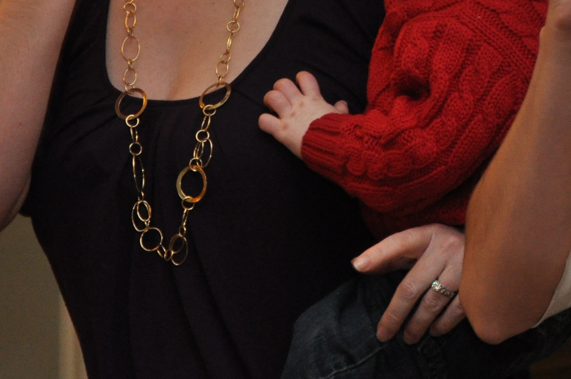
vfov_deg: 6.0
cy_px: -128
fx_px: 3580
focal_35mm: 226
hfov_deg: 9.1
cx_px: 423
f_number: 5
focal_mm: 52
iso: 800
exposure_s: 1/60
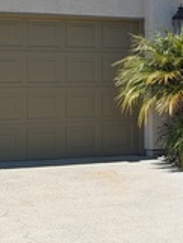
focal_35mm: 99
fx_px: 697
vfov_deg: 19.6
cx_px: 163
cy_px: 53
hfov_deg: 14.8
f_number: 1.68
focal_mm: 6.9
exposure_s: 1/892
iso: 21
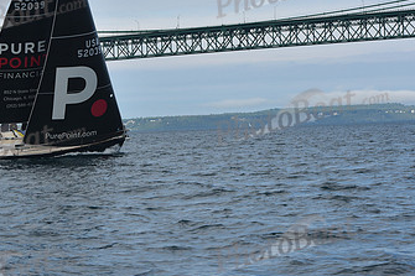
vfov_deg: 8.8
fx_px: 1797
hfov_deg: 13.2
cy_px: 67
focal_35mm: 156
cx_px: 151
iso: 250
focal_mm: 90
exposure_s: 1/800
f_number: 8
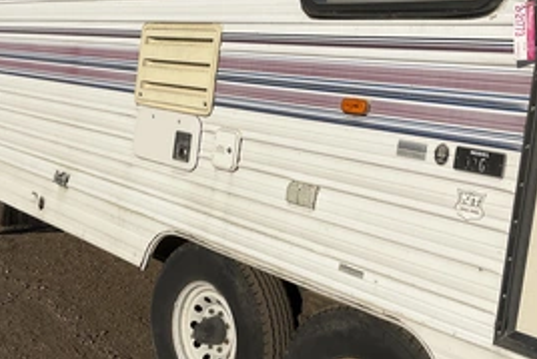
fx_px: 672
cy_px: 132
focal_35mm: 45
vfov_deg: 29.8
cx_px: 254
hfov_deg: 43.6
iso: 25
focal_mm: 3
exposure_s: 1/5814
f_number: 1.8
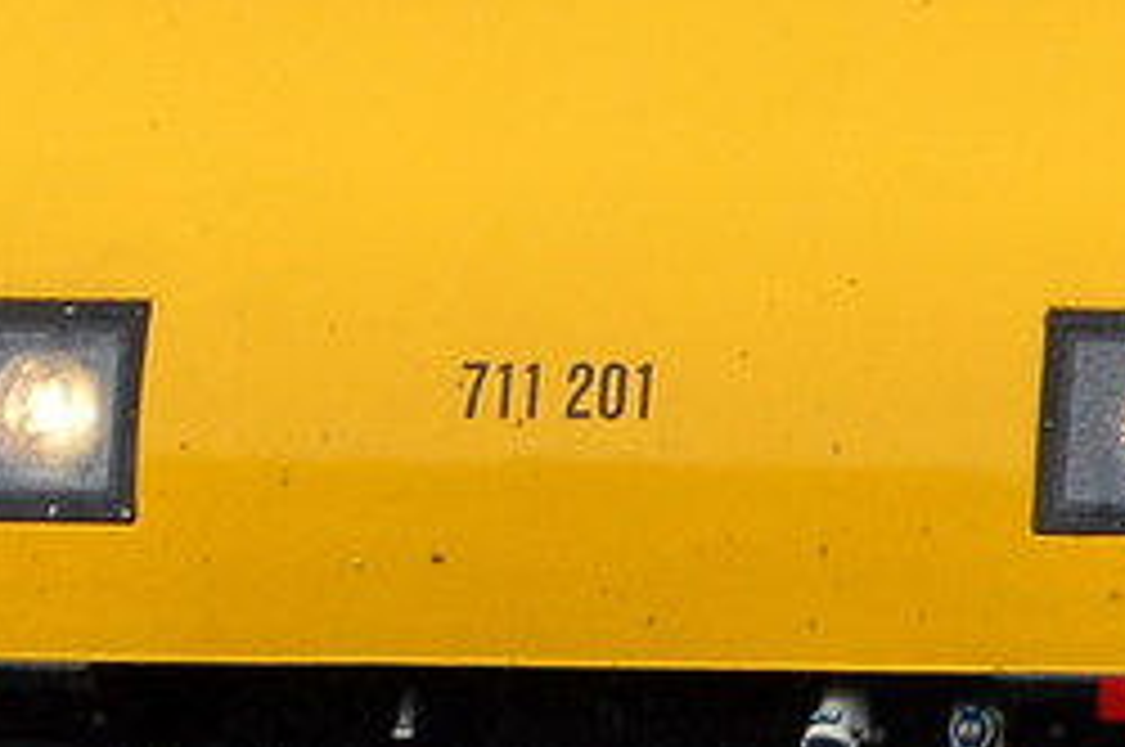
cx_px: 2052
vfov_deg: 1.7
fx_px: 25217
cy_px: 88
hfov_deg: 2.5
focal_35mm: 808
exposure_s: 1/500
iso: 400
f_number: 8
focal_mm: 70
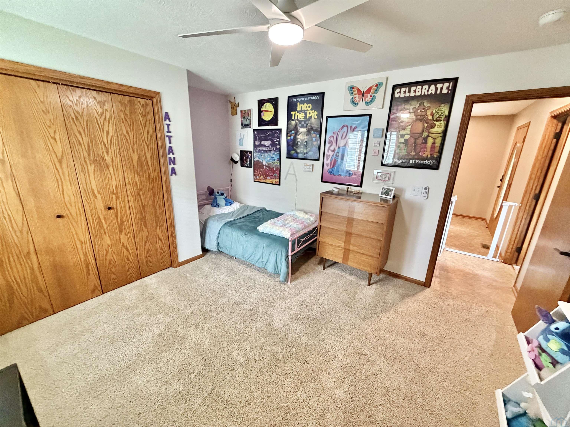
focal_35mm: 14
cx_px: 285
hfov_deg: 102.1
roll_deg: -0.9
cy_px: 214
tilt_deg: -16.3
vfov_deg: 85.7
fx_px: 231
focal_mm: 2.22
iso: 800
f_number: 2.2
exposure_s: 1/60
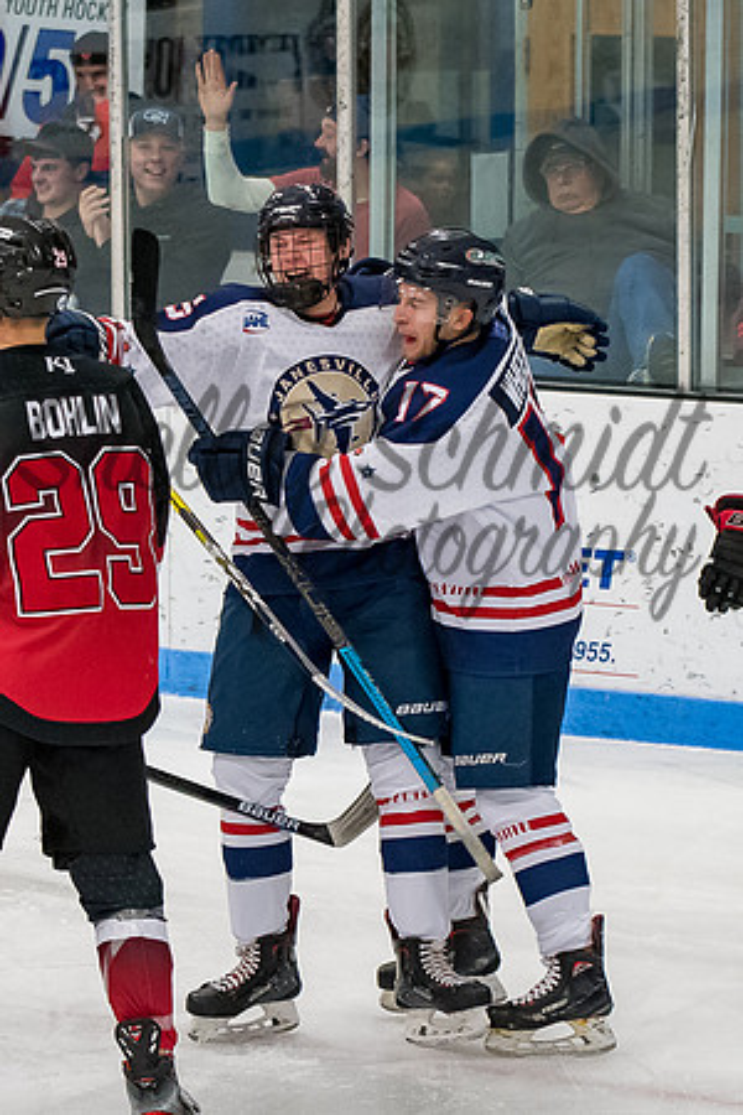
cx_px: 338
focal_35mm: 245
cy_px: 518
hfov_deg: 5.6
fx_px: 7600
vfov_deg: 8.4
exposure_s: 1/800
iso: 2500
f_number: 3.2
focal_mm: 78
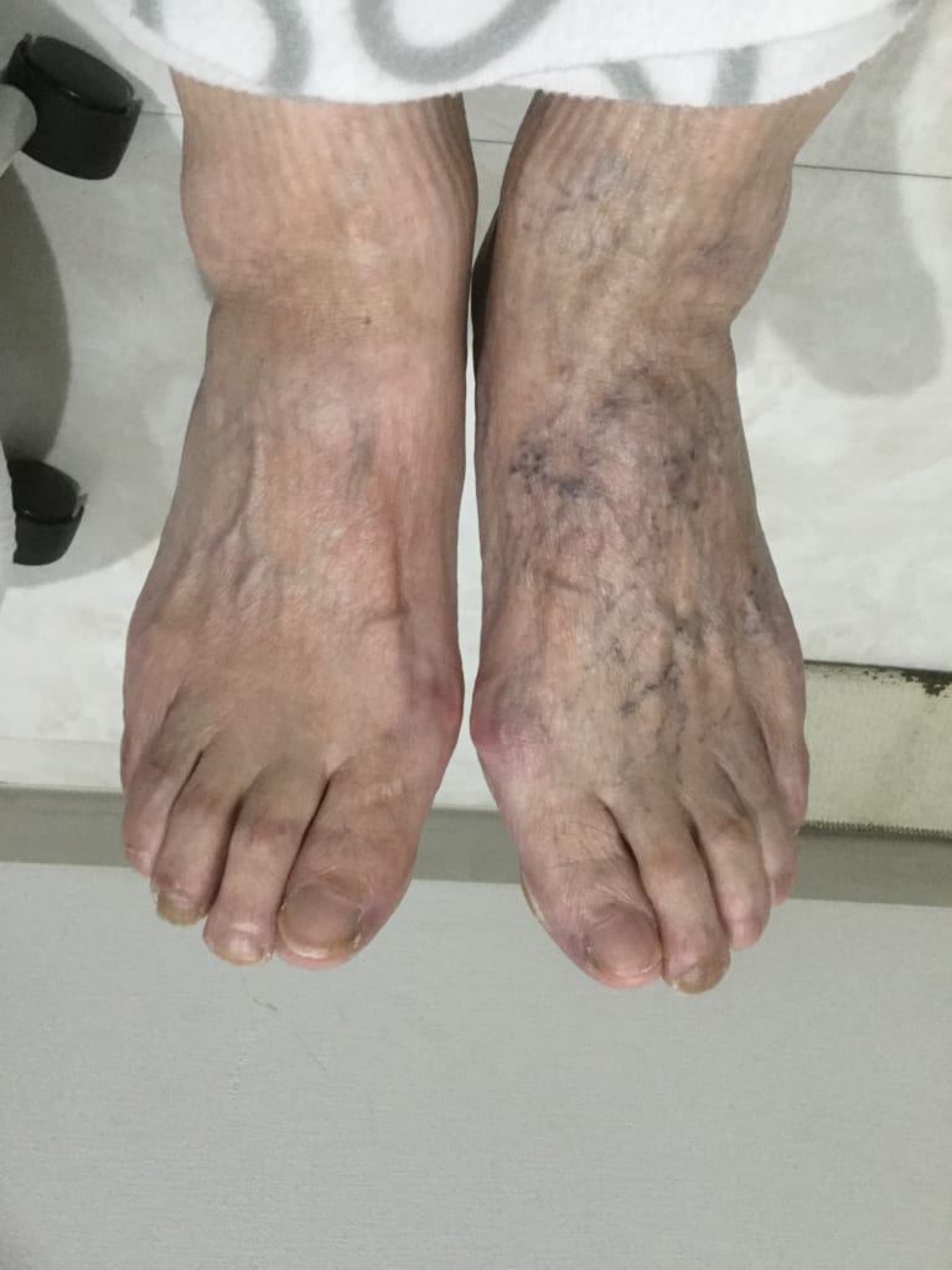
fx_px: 1137
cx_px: 476
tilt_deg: -51.2
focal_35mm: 31
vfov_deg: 58.4
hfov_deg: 45.4
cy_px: 635
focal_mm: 3.3
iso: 160
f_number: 2.4
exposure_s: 1/30
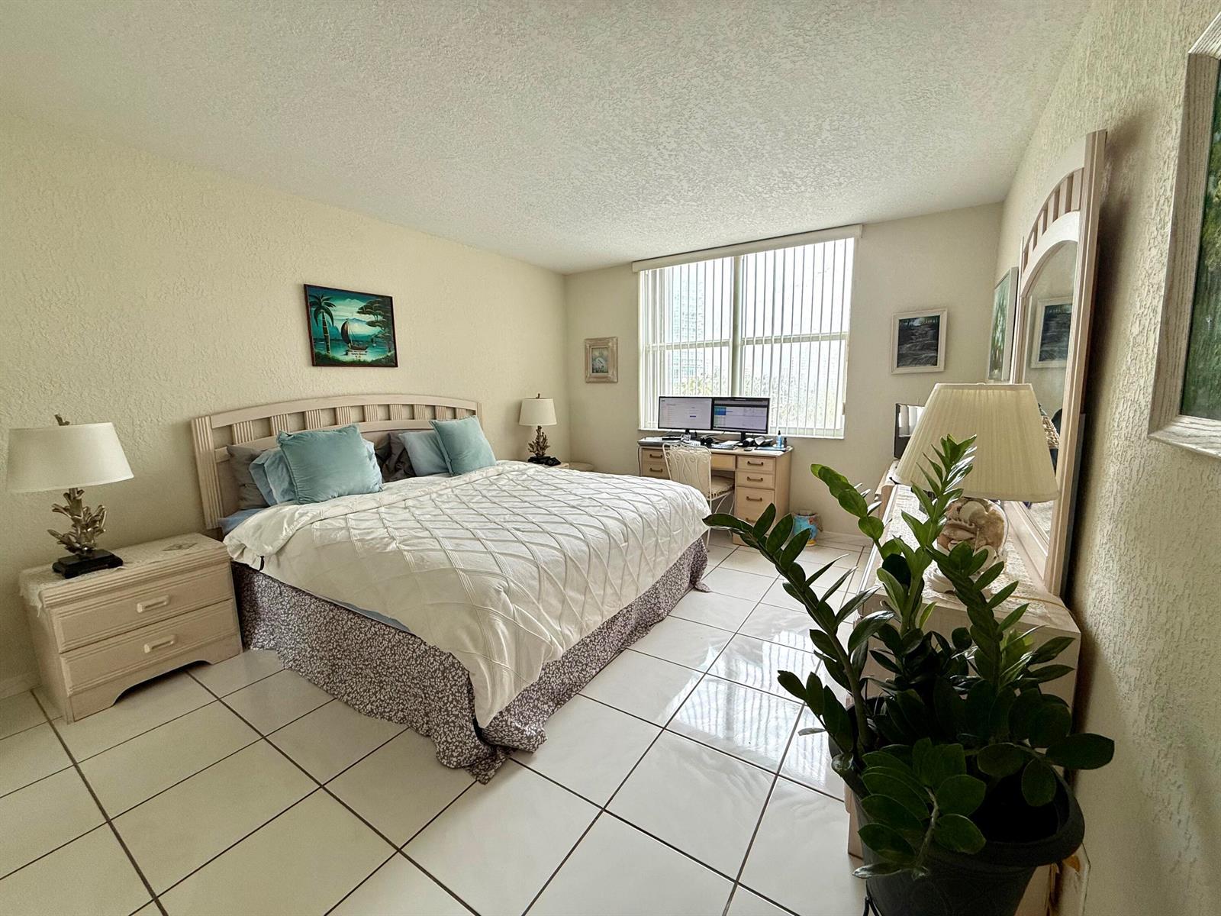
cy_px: 458
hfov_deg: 102.1
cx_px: 610
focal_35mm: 14
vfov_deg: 85.7
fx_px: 494
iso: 64
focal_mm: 2.22
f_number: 2.2
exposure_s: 1/176
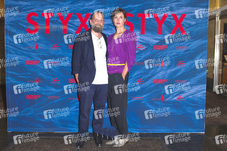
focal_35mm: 28
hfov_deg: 65.5
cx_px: 114
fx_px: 177
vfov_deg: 46.4
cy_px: 76
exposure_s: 1/160
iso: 400
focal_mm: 28
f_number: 5
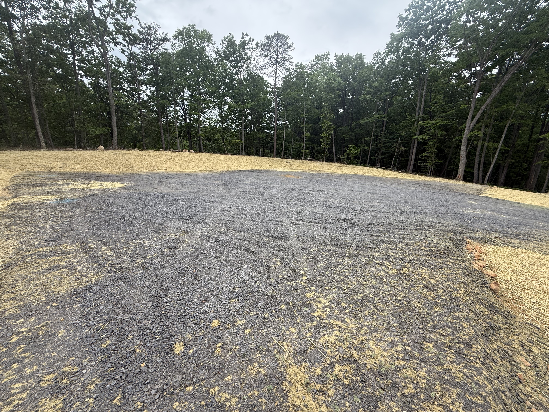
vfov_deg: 85.7
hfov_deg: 102.1
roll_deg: -3.1
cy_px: 206
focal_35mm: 14
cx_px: 274
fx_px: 222
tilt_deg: -10.9
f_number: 2.2
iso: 50
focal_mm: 2.22
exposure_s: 1/109
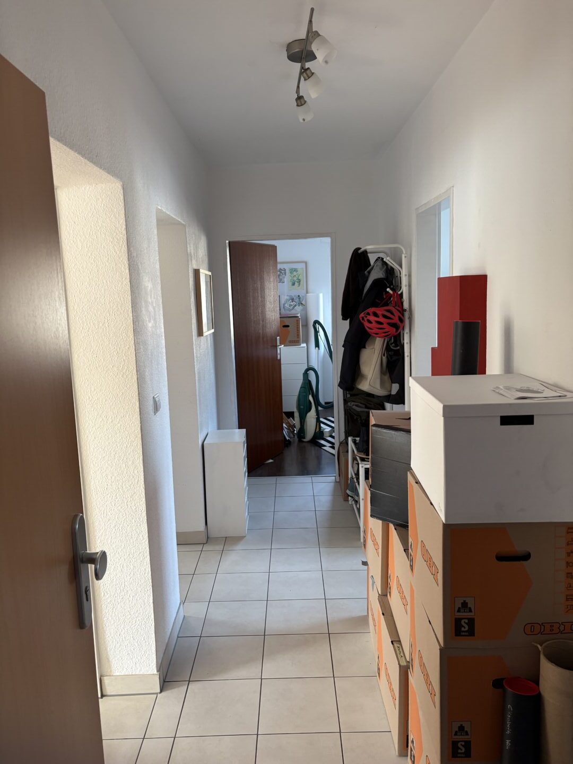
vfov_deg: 67.3
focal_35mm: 26
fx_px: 574
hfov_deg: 53.1
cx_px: 286
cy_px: 382
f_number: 1.6
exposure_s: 1/65
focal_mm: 5.96
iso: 125
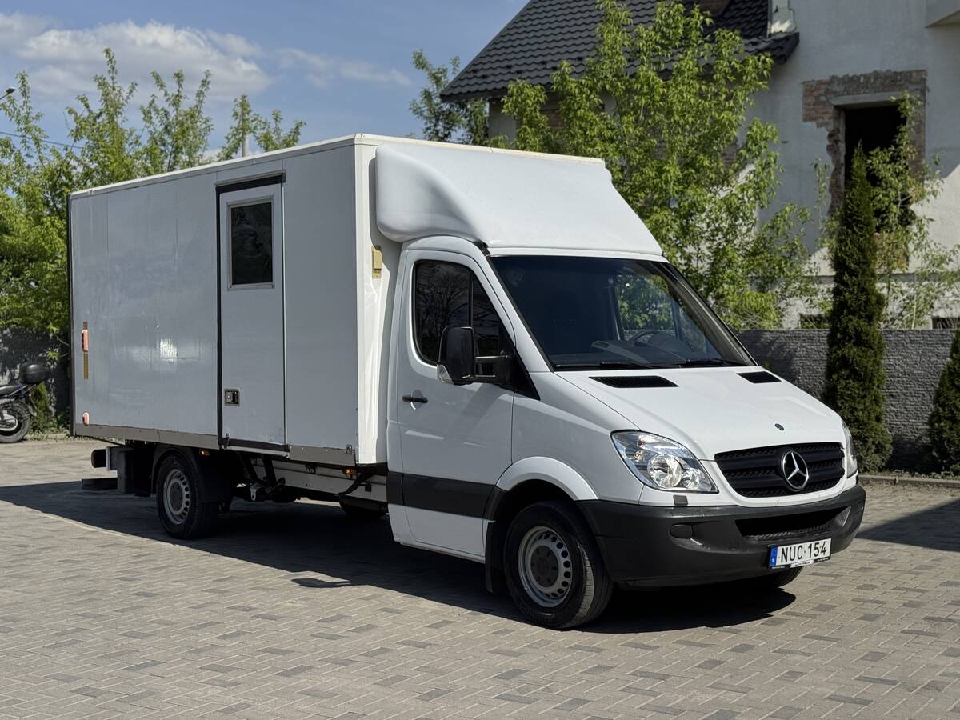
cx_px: 480
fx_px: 1331
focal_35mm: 48
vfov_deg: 30.3
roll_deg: -0.6
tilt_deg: -1.2
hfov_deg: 39.7
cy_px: 360
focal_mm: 6.76
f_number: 1.78
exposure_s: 1/10526
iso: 80
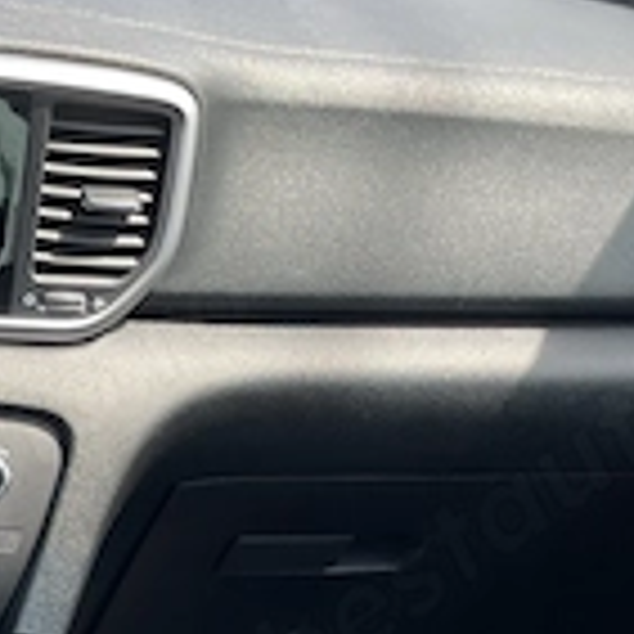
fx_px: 2031
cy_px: 540
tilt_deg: -26.0
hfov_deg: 16.4
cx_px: -279
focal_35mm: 98
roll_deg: -1.5
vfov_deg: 17.5
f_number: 1.6
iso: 32
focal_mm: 5.1
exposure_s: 1/241
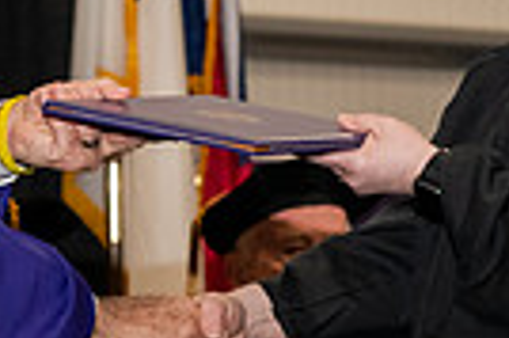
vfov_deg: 3.7
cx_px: 247
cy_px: 47
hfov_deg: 5.6
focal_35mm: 369
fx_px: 5211
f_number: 5.6
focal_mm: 85
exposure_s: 1/200
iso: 1600
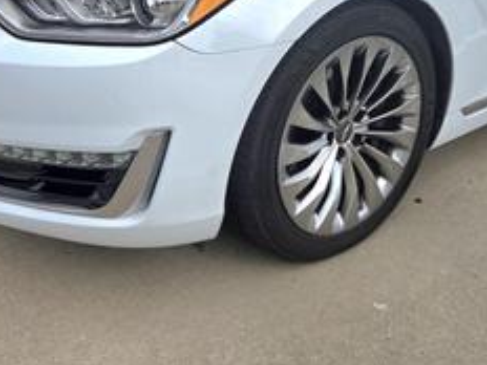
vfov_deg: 28.4
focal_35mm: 50
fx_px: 703
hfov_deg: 38.0
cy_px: 65
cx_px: 298
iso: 80
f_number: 1.8
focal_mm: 5.4
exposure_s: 1/10000
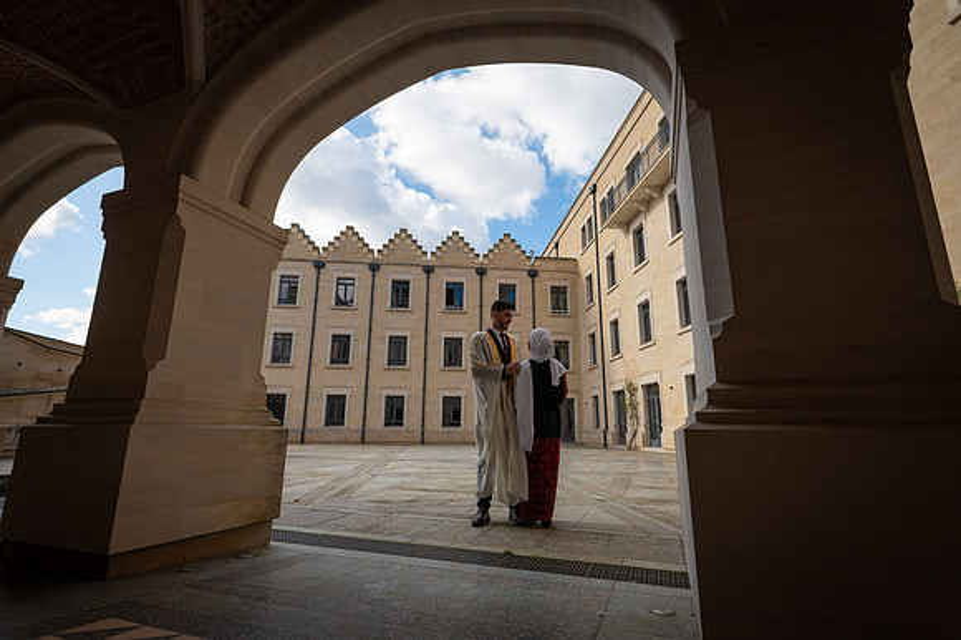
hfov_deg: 90.0
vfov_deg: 67.3
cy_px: 320
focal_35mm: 18
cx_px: 480
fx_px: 480
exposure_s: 1/800
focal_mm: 18
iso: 200
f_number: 6.3
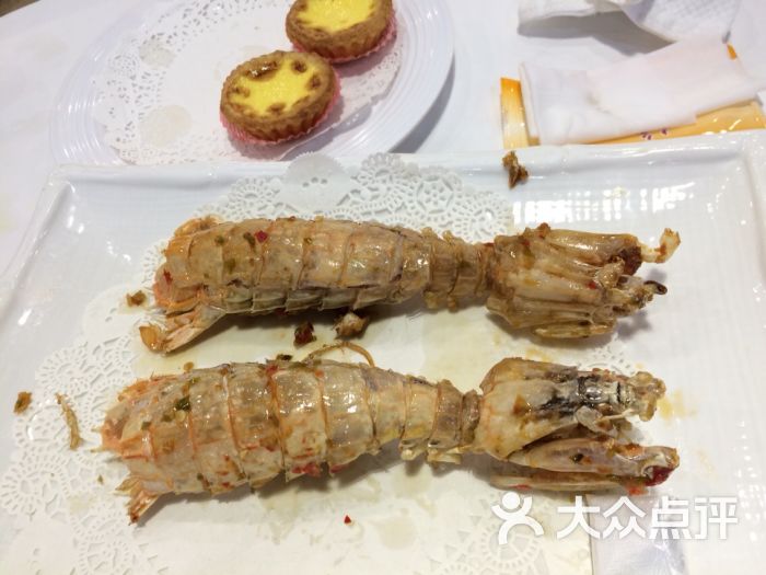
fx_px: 642
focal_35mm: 29
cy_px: 288
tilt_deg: -55.5
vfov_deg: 48.2
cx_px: 383
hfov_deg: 61.7
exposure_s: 1/33
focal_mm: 4.15
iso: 40
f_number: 2.2
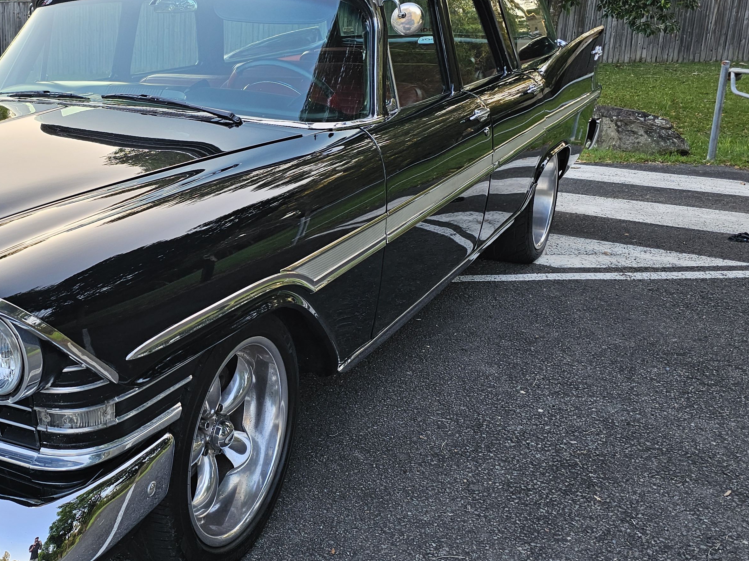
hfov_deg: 45.0
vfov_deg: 36.7
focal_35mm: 39
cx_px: 129
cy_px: 228
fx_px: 844
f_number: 1.7
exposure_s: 1/180
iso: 50
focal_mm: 6.3
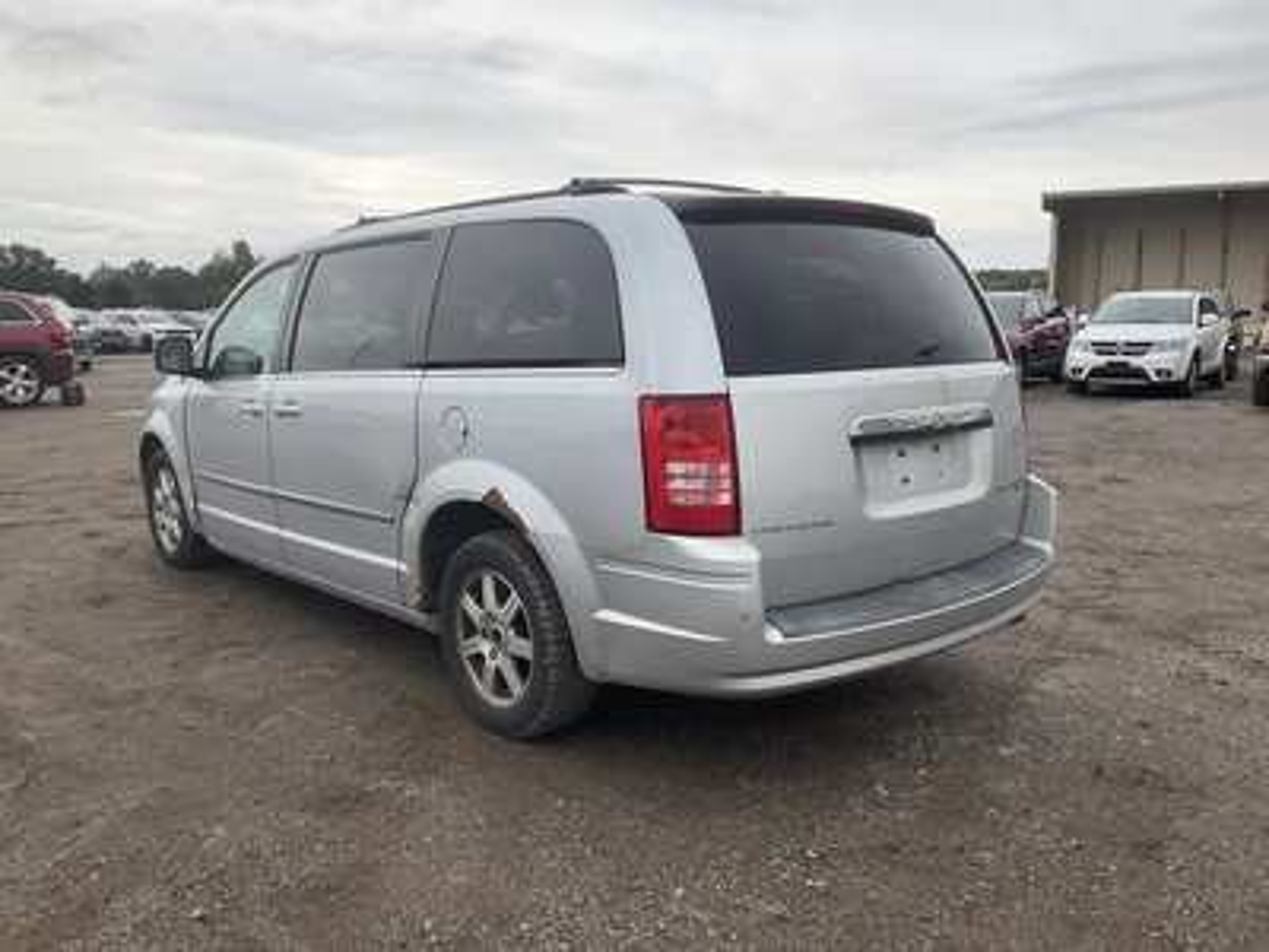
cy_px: 476
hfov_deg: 61.7
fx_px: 1063
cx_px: 634
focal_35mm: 29
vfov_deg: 48.2
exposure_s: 1/2227
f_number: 1.8
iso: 25
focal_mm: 3
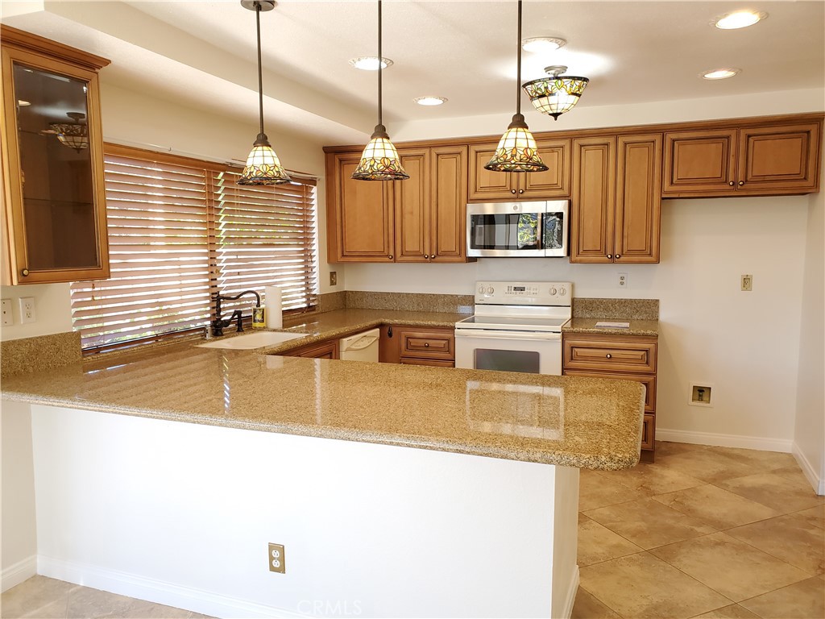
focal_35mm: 26
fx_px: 620
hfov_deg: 67.3
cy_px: 310
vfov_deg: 53.1
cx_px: 412
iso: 200
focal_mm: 4.3
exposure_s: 1/120
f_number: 2.4
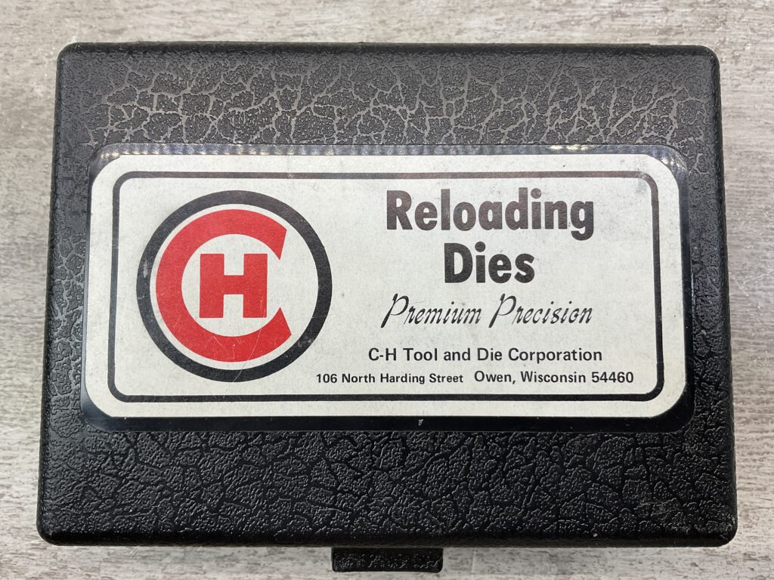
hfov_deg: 61.7
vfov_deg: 48.2
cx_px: 387
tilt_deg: -86.4
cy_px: 290
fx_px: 648
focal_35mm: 29
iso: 20
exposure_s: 1/120
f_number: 1.8
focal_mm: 3
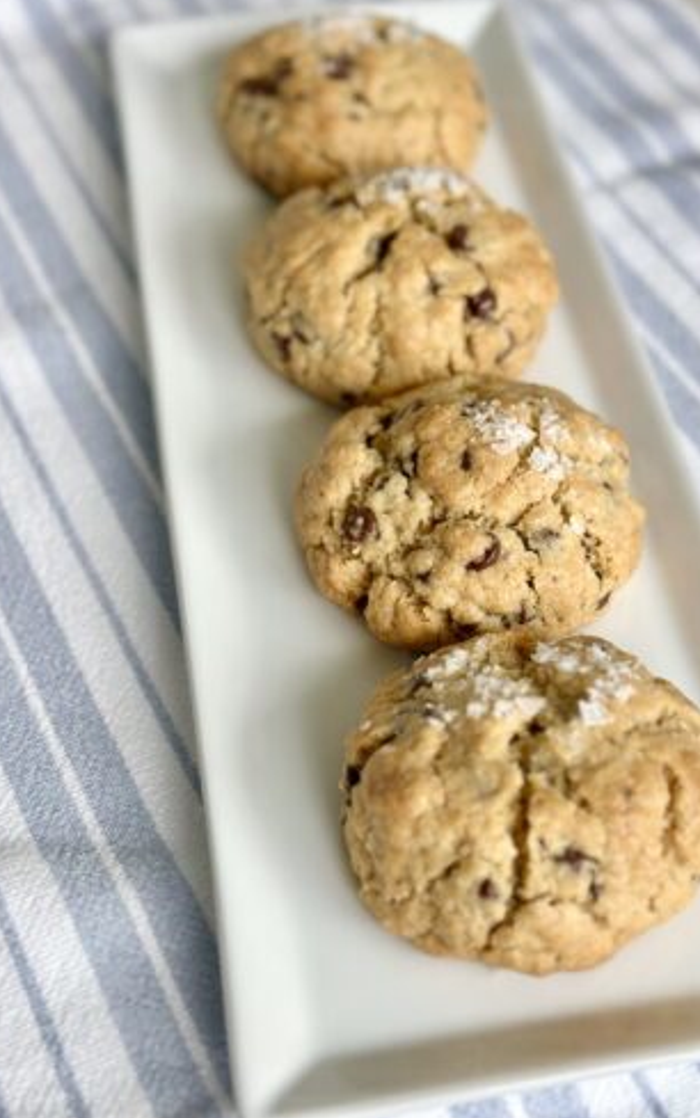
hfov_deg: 24.9
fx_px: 1586
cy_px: 556
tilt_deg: -48.6
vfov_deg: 38.9
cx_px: 401
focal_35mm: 52
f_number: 1.78
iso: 80
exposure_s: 1/471
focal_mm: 6.86
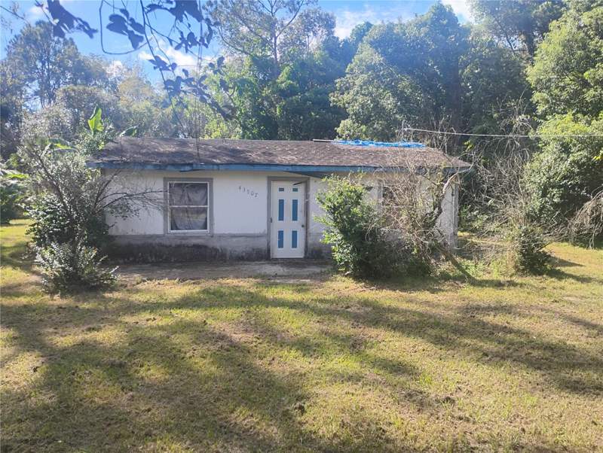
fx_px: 488
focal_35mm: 28
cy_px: 226
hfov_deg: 63.4
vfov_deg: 49.8
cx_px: 302
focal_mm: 4.26
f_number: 1.8
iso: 100
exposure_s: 1/279
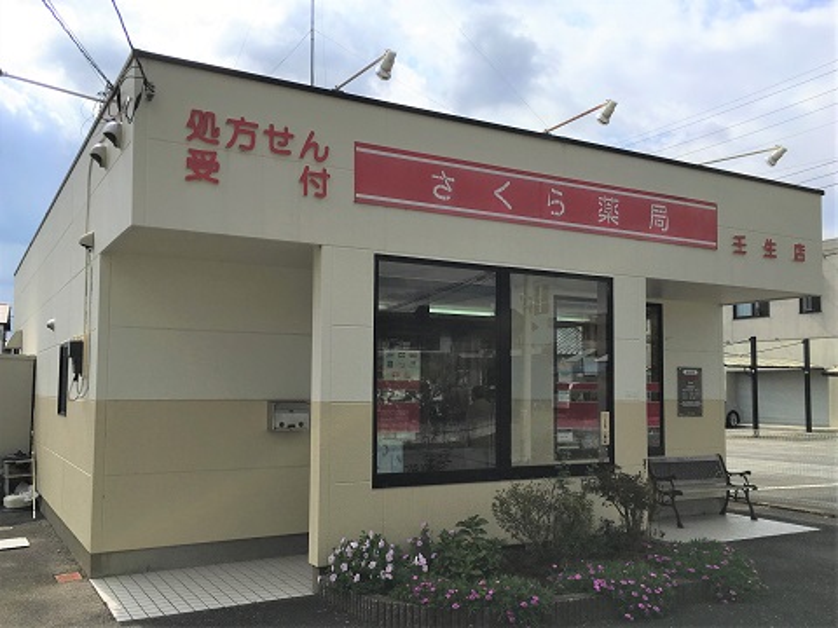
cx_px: 419
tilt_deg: +4.3
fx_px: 702
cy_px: 314
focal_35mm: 29
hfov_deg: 61.7
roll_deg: -0.6
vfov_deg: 48.2
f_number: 2.2
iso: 25
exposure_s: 1/2849
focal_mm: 4.15
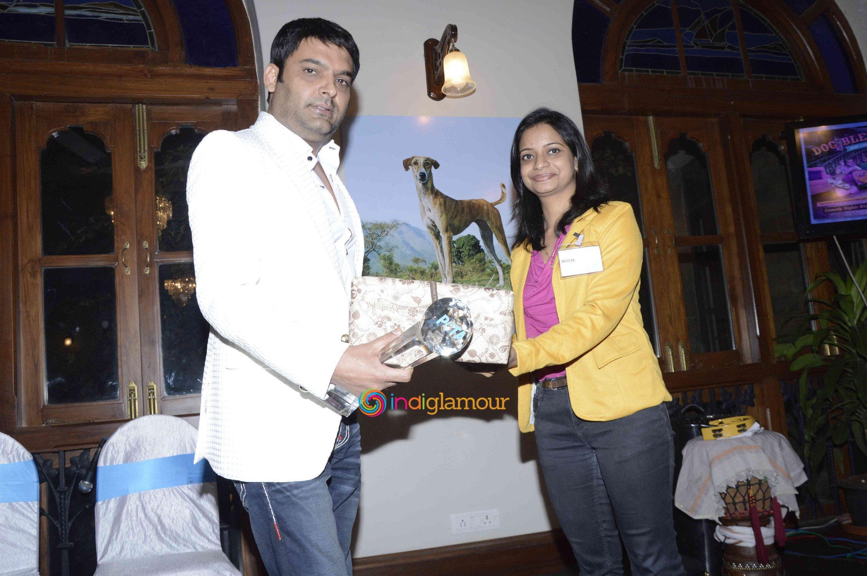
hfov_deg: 59.5
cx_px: 434
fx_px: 758
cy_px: 288
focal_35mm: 32
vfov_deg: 41.6
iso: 800
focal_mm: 21
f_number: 8
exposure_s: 1/160
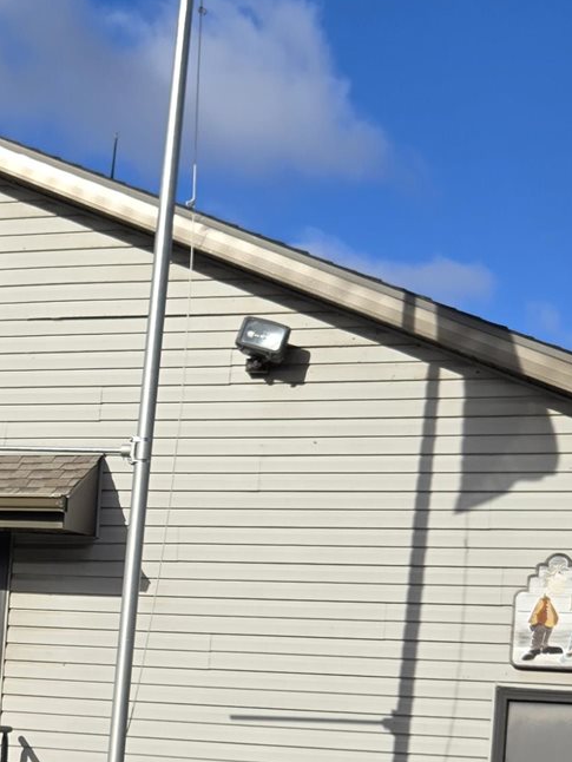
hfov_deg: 17.3
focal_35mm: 82
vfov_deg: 23.1
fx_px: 1805
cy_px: 707
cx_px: -77
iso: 25
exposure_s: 1/2222
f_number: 1.8
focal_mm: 5.4
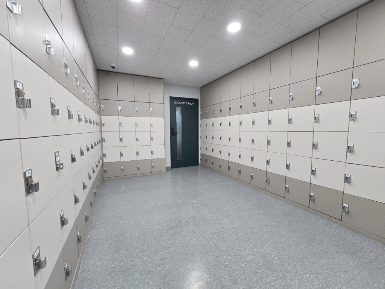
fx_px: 145
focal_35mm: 13
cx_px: 192
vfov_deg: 89.9
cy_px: 144
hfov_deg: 106.2
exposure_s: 1/60
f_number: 2.2
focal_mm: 2.2
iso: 320
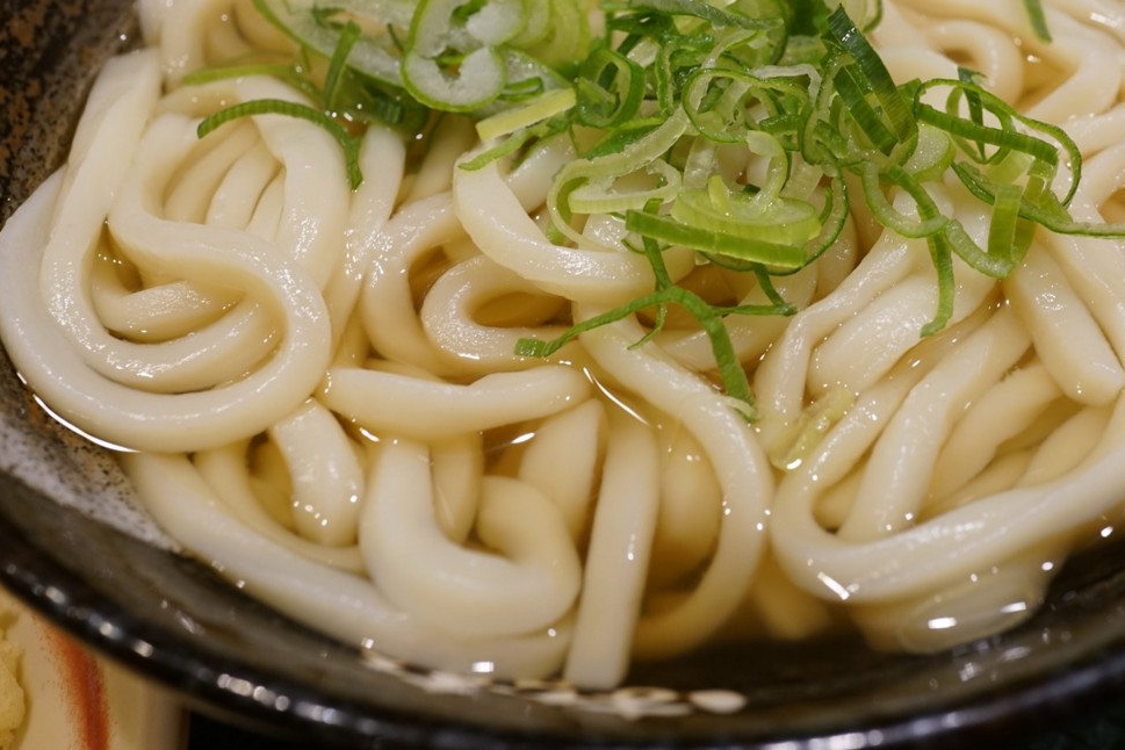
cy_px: 205
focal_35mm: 52
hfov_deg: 37.8
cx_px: 742
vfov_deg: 25.7
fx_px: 1625
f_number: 7.1
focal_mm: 35
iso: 800
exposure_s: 1/25
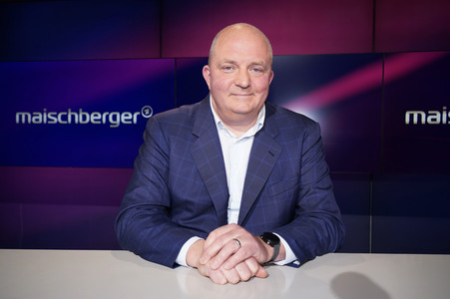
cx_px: 225
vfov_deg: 39.9
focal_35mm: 33
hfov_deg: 57.3
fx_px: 412
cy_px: 150
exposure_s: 1/125
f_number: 5
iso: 1600
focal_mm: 33
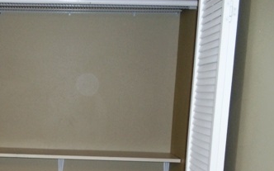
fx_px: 672
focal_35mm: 90
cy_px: 174
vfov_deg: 14.3
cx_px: 26
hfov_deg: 22.5
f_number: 3.5
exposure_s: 1/30
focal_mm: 6
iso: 200
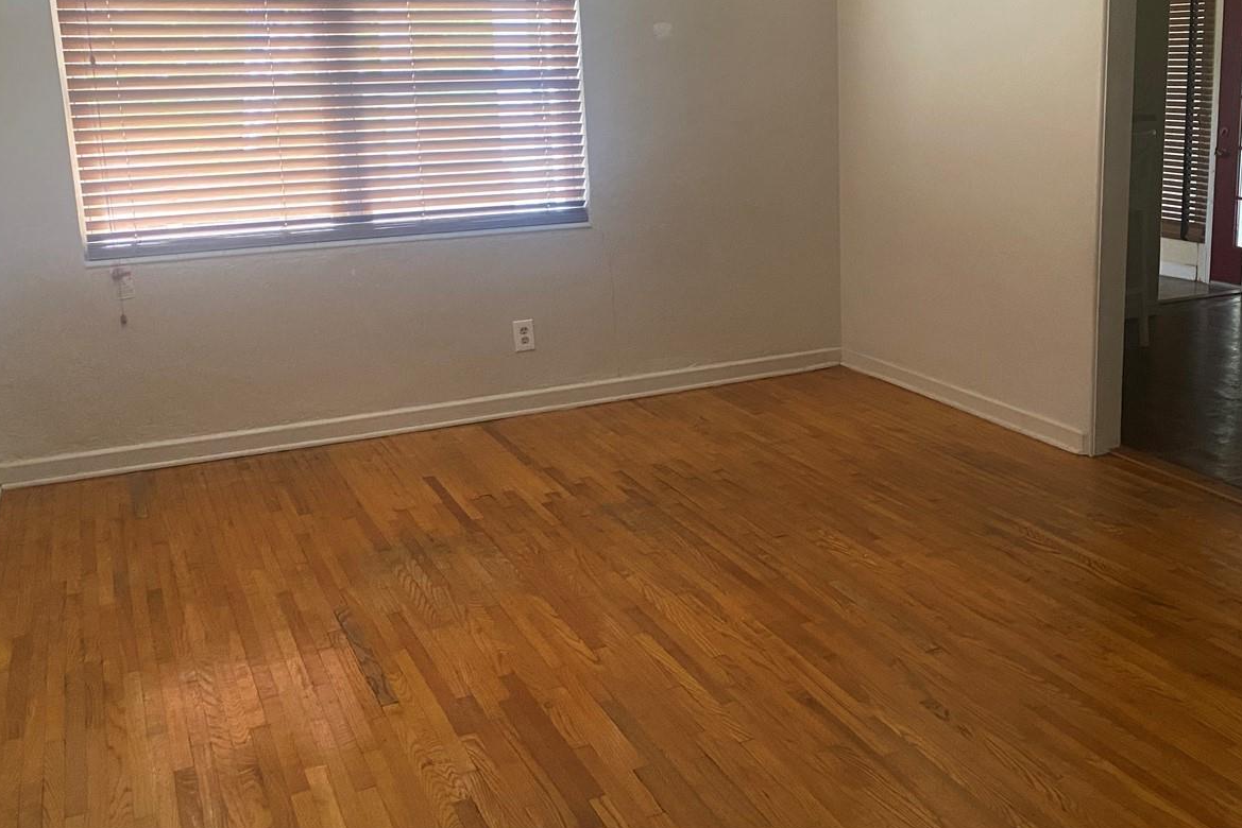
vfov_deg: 35.8
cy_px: 325
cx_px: 789
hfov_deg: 51.2
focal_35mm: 37
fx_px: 1277
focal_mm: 4.25
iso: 500
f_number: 1.8
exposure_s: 1/60
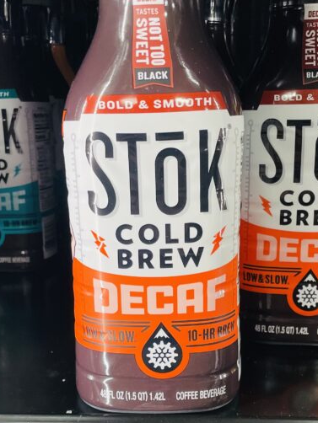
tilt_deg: -15.5
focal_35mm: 53
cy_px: 290
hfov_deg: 27.5
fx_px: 649
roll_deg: +0.3
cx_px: 168
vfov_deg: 35.7
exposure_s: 1/114
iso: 125
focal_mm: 4.2
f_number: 1.6
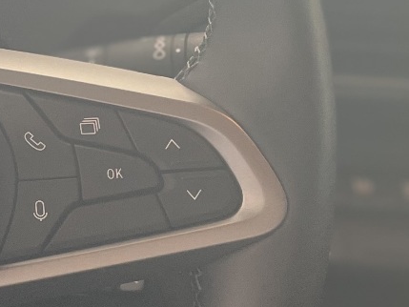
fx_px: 1288
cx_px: -263
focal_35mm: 109
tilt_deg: -26.2
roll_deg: -0.8
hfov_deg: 16.0
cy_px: 123
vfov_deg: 13.6
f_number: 1.6
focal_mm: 4.2
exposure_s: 1/81
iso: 125
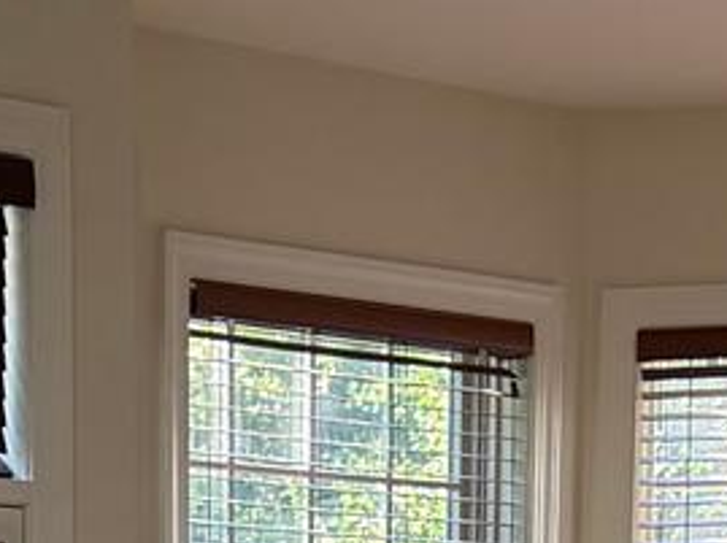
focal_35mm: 183
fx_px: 3838
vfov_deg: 7.5
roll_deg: +1.0
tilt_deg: -6.7
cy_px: 1399
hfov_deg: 10.6
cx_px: -230
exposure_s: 1/120
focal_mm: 6.76
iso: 125
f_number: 1.78
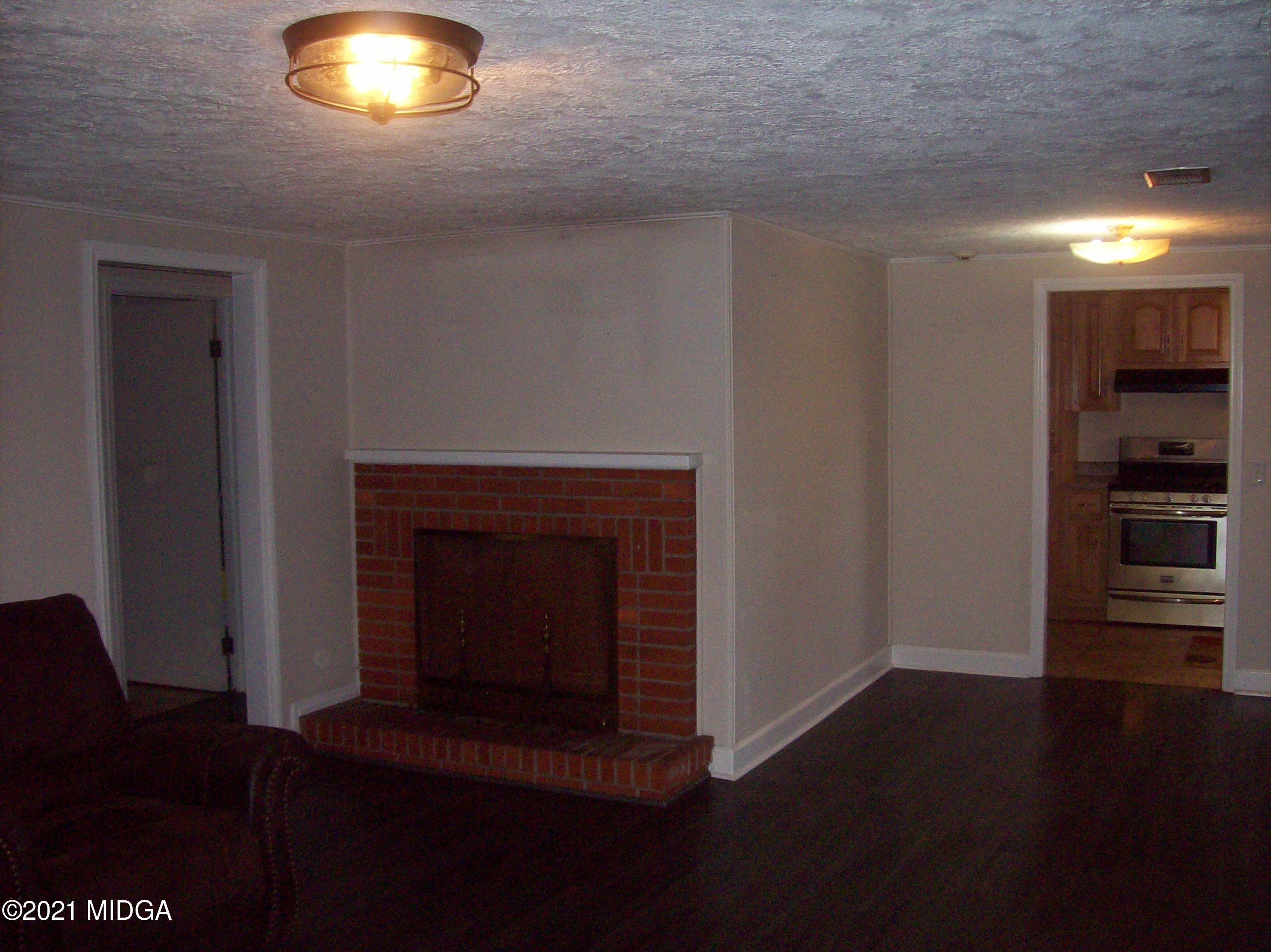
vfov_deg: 39.6
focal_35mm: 36
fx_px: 1321
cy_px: 476
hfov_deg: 51.4
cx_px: 636
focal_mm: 6
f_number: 2.7
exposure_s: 1/64
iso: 140
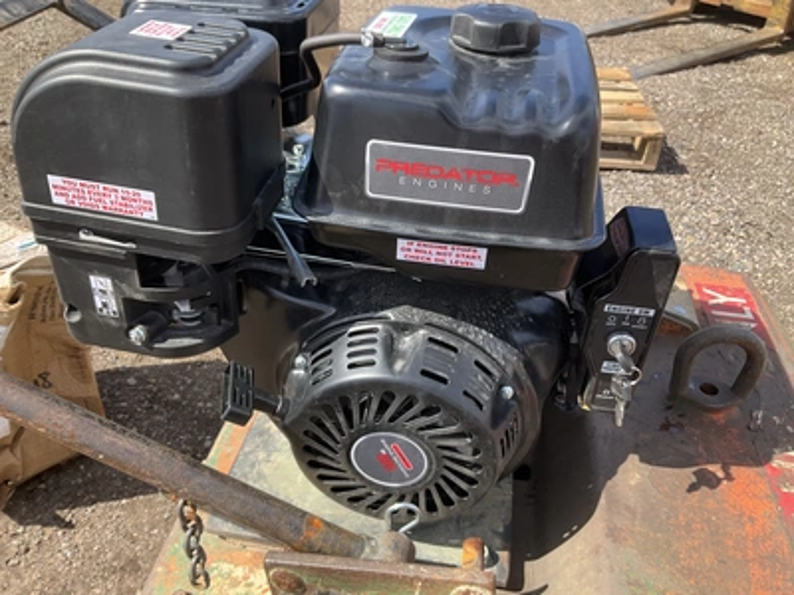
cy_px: 298
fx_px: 665
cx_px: 397
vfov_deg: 48.2
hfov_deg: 61.7
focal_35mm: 29
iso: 25
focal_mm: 3
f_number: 1.8
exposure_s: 1/551
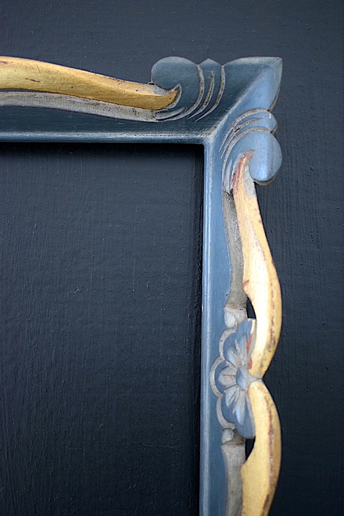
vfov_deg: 42.3
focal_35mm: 46
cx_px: 172
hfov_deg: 28.9
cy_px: 258
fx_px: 666
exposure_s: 1/60
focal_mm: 31
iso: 2200
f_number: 4.2
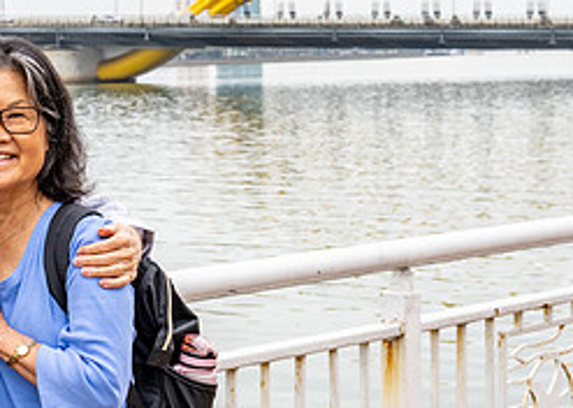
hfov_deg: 15.7
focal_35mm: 124
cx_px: -71
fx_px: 2016
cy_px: 163
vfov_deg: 11.6
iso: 560
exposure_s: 1/320
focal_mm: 44
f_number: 8
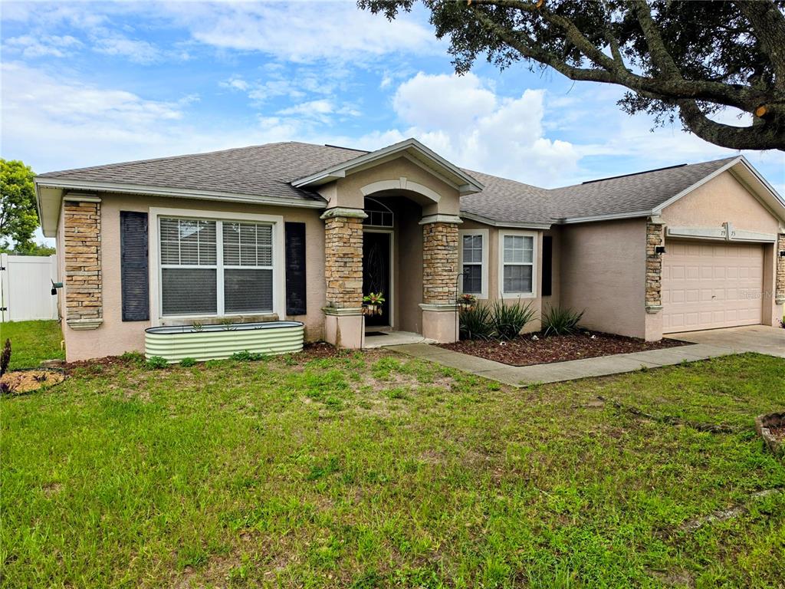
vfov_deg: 58.9
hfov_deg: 73.9
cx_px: 392
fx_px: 522
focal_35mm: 23
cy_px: 294
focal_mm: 6.5
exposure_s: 1/3134
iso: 64
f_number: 1.4
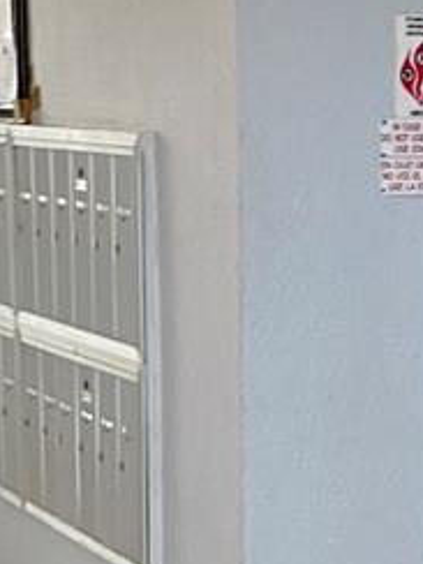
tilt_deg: -11.5
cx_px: 444
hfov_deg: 11.4
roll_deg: -2.2
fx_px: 2086
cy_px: 488
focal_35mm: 128
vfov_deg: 15.3
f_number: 1.8
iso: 80
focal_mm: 4.25
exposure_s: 1/60
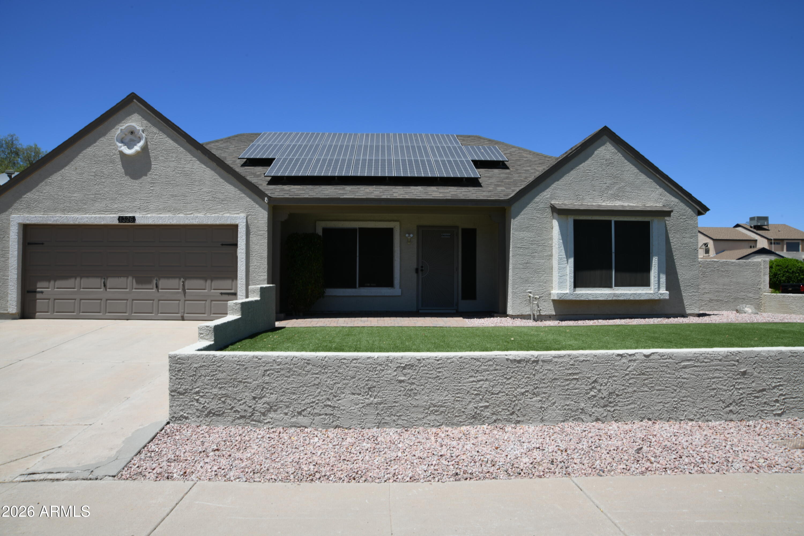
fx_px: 536
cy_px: 268
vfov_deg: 53.1
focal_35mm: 24
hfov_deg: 73.7
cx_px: 402
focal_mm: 24
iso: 100
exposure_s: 1/60
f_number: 14
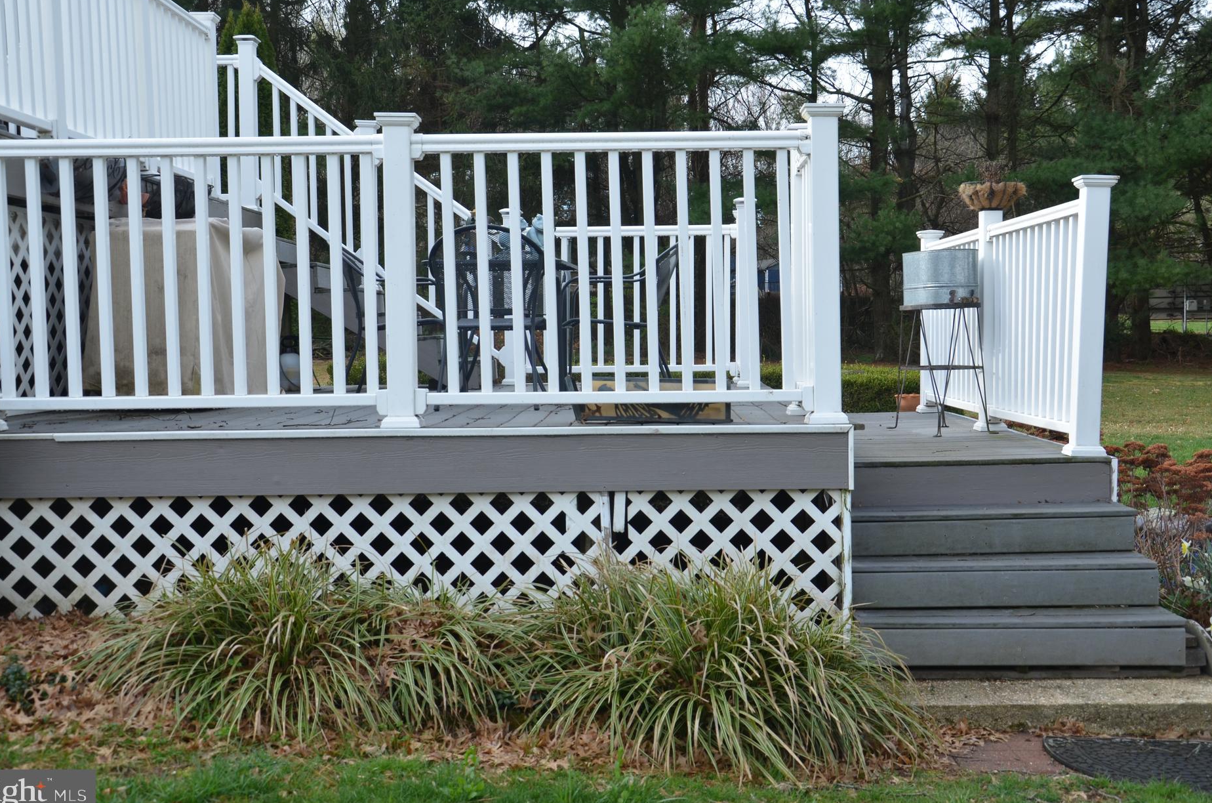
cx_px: 623
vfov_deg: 32.1
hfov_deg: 46.9
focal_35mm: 42
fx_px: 1396
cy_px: 372
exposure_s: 1/200
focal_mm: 25
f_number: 7.1
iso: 200
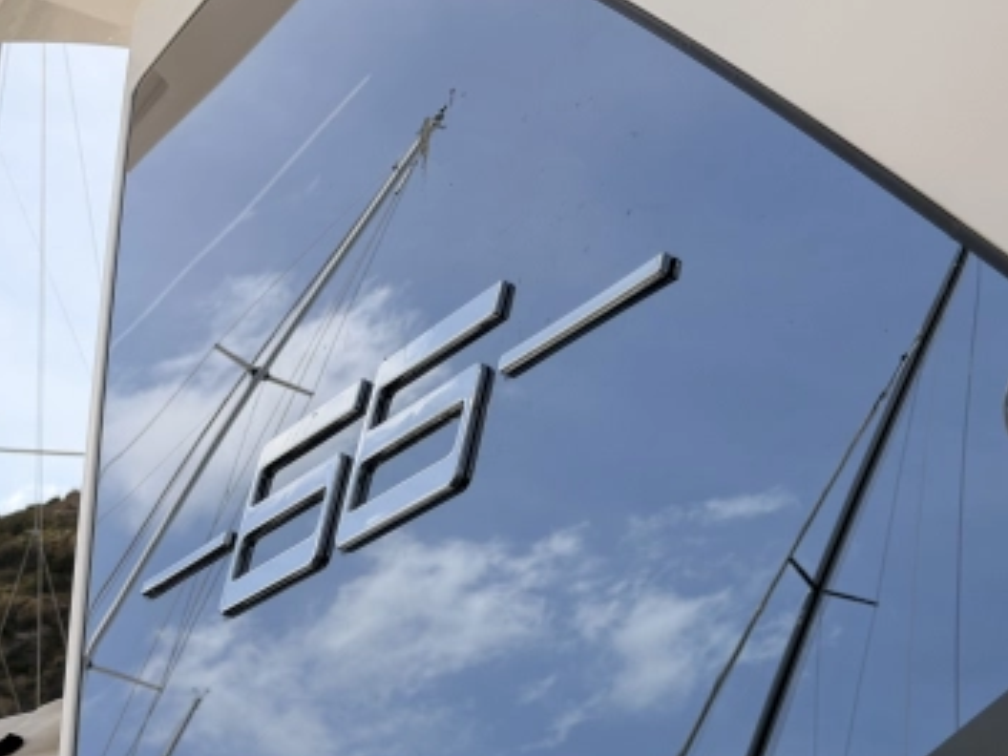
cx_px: 404
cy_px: 543
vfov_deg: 19.5
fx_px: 2184
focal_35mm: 75
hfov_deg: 25.9
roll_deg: -4.5
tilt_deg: +18.5
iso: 64
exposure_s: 1/6024
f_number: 1.78
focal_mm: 6.76
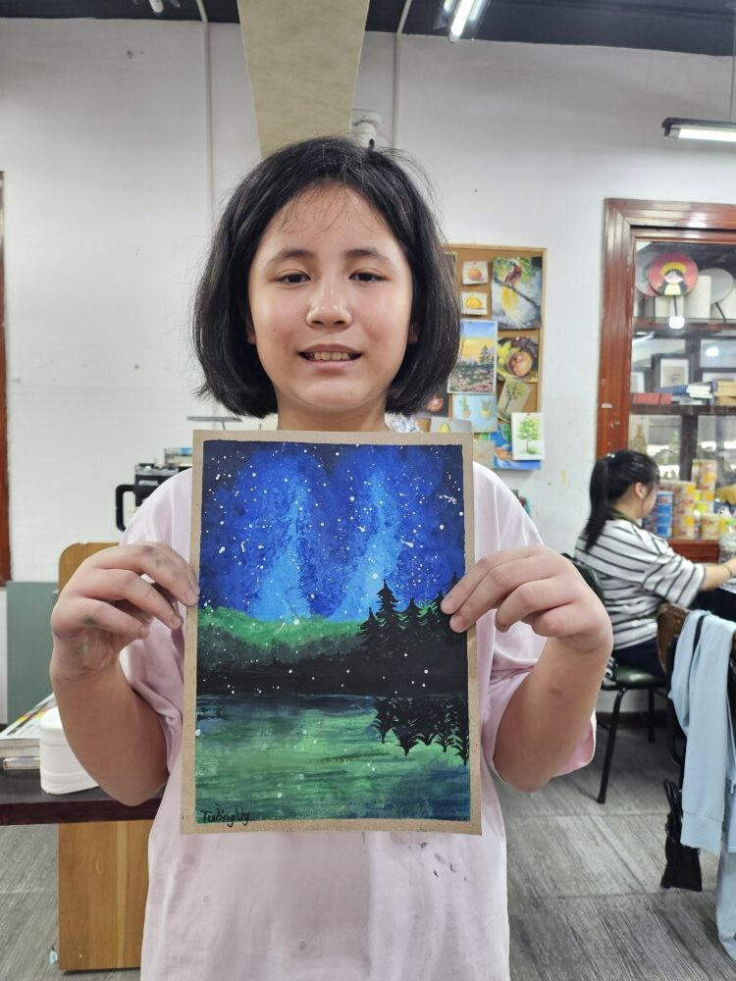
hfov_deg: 56.8
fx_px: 680
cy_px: 490
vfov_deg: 71.6
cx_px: 368
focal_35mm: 24
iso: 200
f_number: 1.8
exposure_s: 1/100
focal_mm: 5
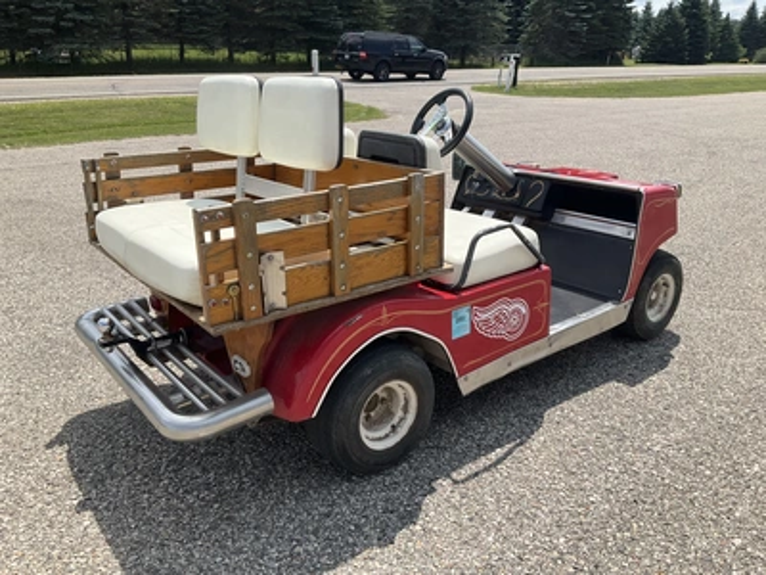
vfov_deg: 48.2
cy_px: 288
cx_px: 383
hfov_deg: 61.7
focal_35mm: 29
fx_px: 642
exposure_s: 1/1786
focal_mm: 3
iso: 25
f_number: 1.8
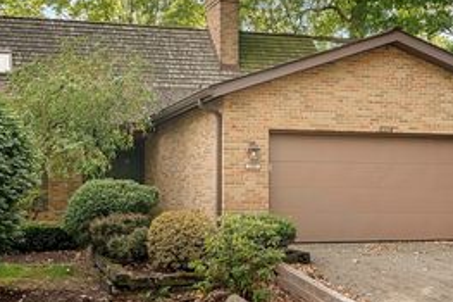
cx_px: 222
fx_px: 742
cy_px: 130
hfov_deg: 34.0
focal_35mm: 59
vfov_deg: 22.9
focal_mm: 31
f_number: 8
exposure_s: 1/30
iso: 400
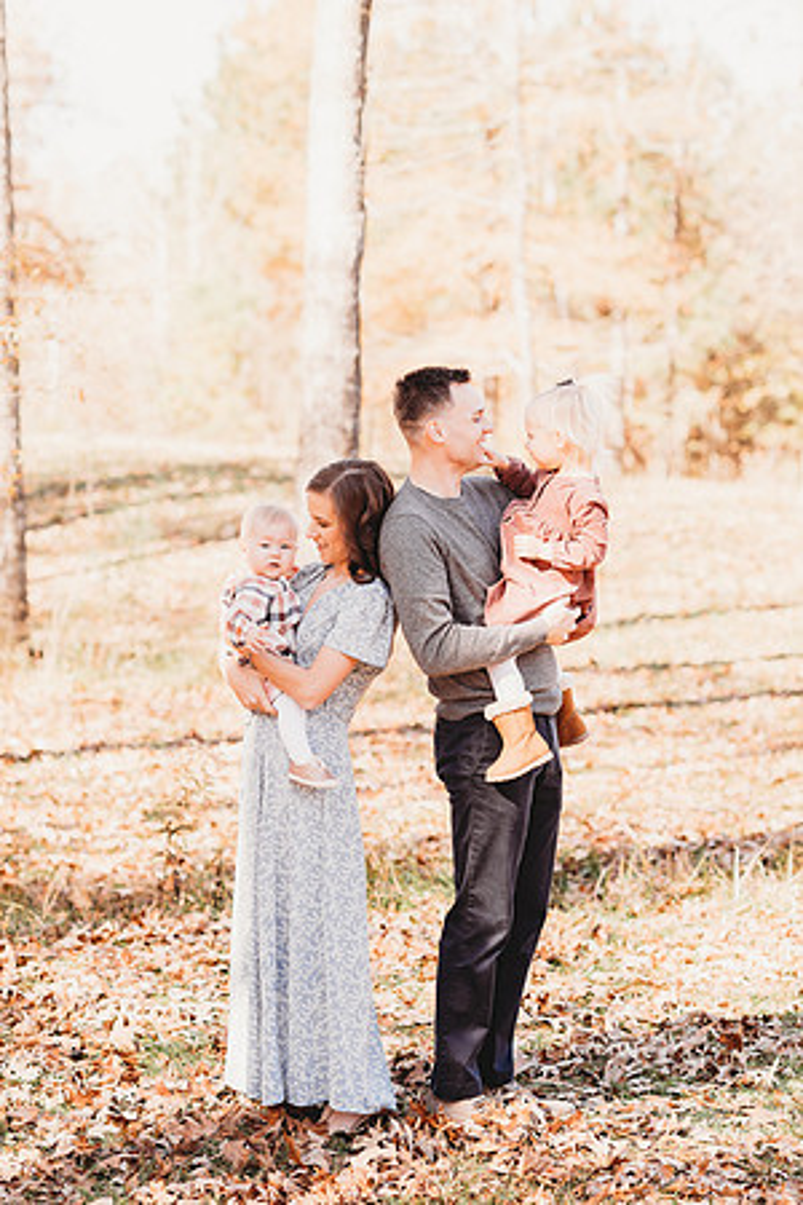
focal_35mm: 85
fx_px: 2844
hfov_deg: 16.1
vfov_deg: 23.9
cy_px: 602
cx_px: 402
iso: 80
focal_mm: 85
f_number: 2.8
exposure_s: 1/200
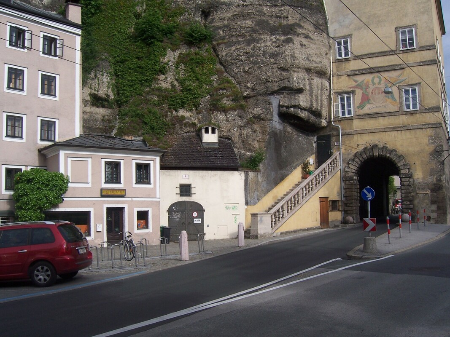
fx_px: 468
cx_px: 225
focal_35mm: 36
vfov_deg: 39.6
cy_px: 168
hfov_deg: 51.4
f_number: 4.5
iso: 80
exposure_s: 1/640
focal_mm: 6.2
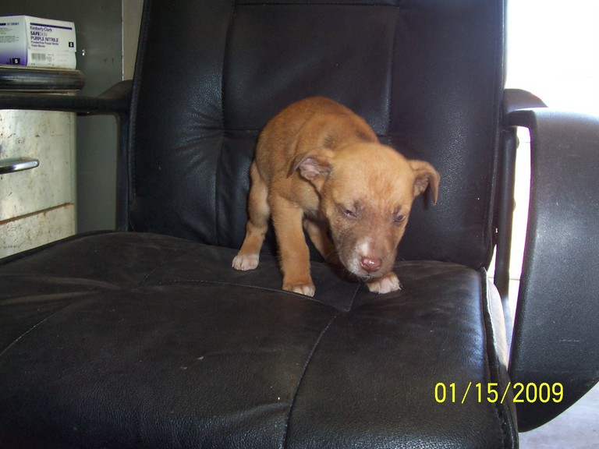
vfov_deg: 38.7
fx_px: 640
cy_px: 224
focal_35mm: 37
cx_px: 300
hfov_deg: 50.1
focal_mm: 5.6
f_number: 2.8
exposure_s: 1/60
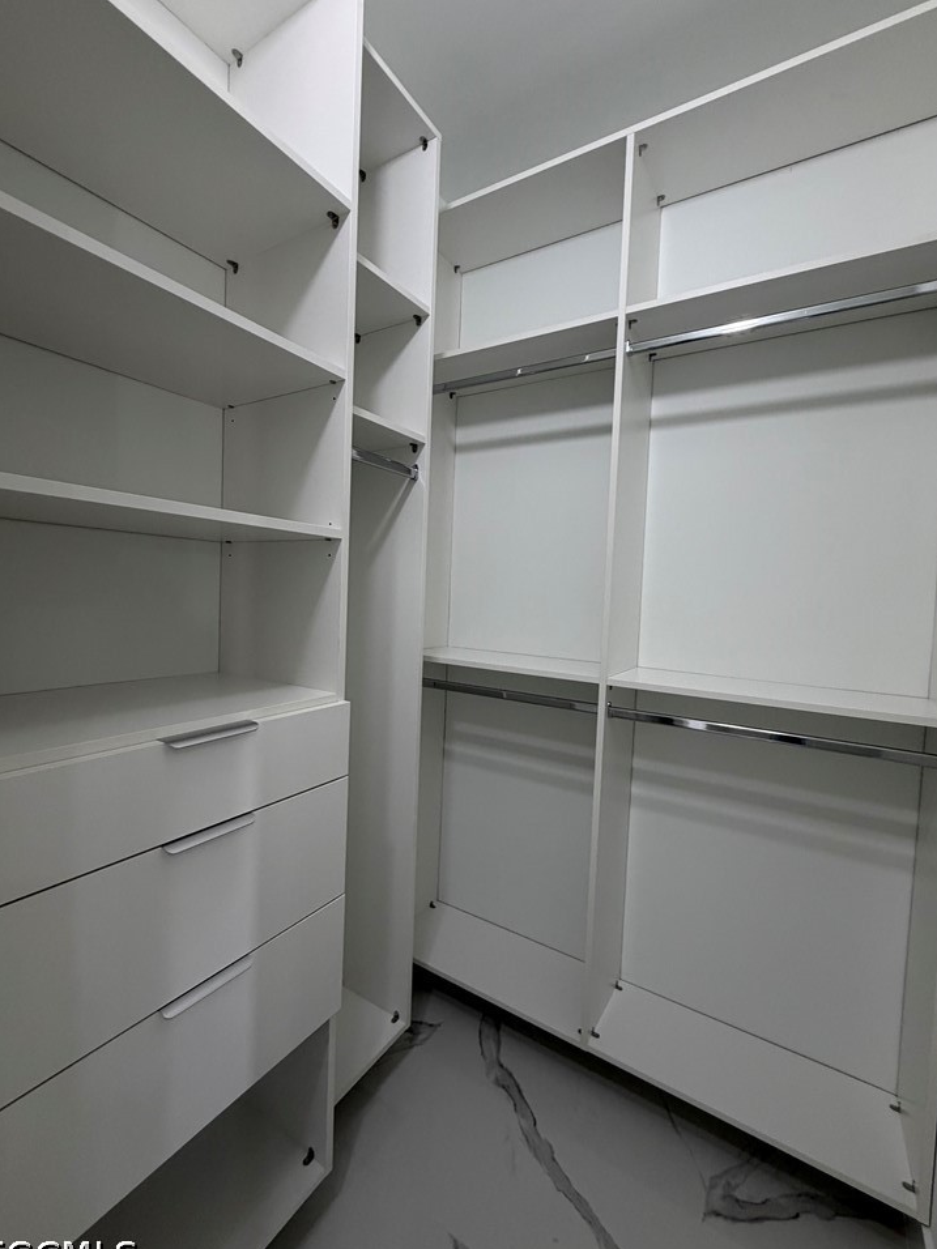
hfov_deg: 81.7
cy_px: 617
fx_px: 541
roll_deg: -1.5
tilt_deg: -4.0
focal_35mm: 15
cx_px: 476
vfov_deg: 98.2
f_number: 2.2
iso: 200
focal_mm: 2.22
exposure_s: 1/120
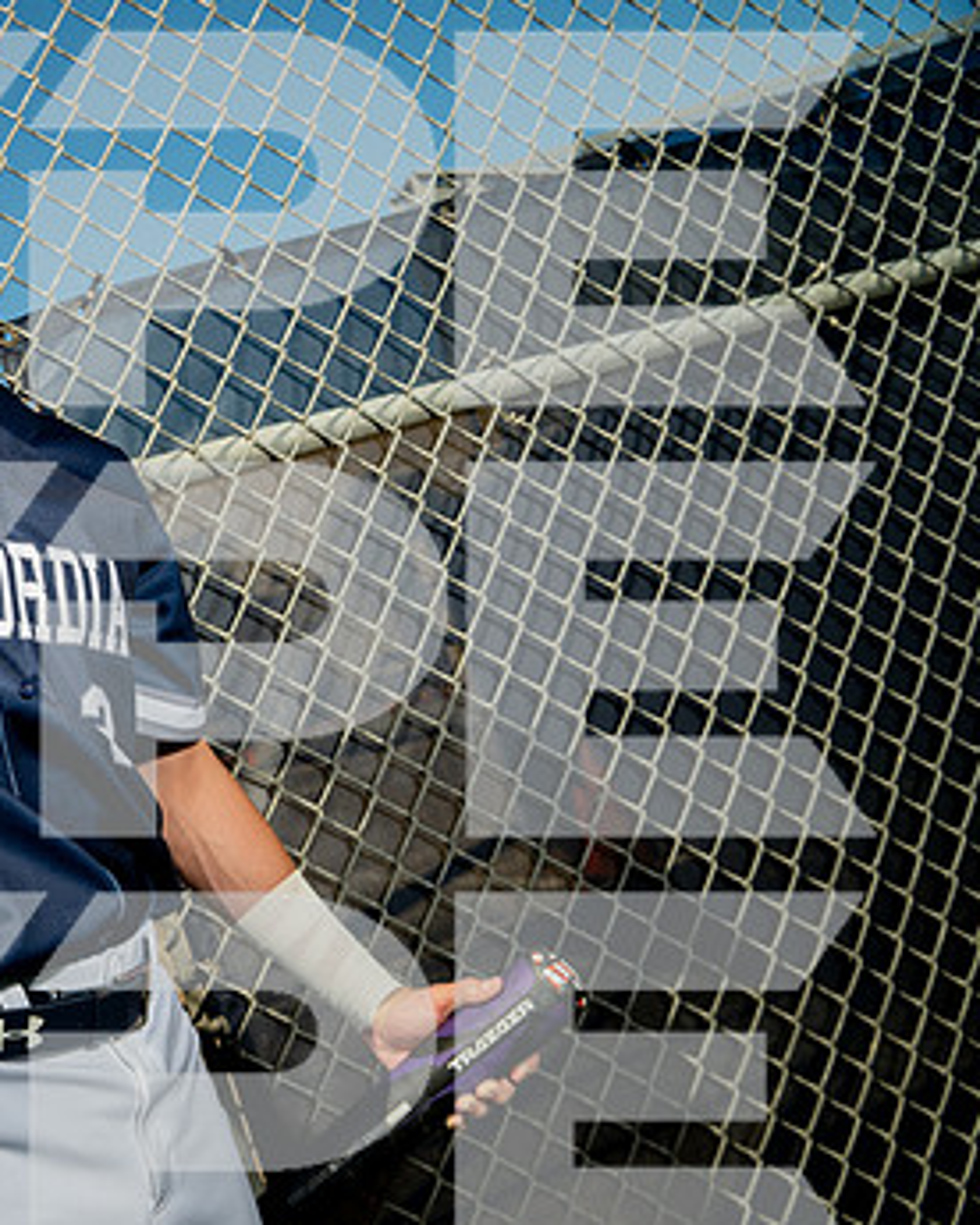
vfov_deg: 44.8
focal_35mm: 41
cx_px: -28
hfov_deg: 33.1
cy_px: 652
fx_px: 1486
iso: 100
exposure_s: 1/250
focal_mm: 26
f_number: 4.5
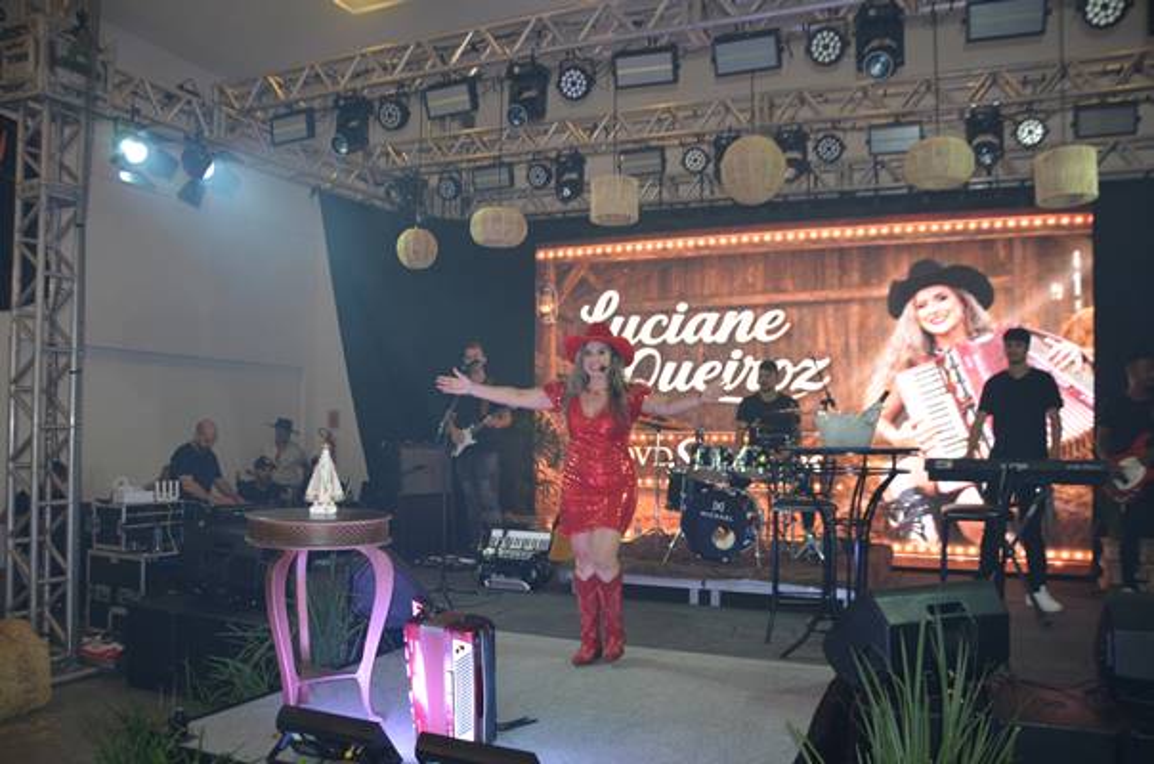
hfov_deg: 37.9
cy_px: 382
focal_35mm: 52
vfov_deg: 25.6
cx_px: 577
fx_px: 1679
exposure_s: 1/125
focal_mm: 35
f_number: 4.5
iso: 400
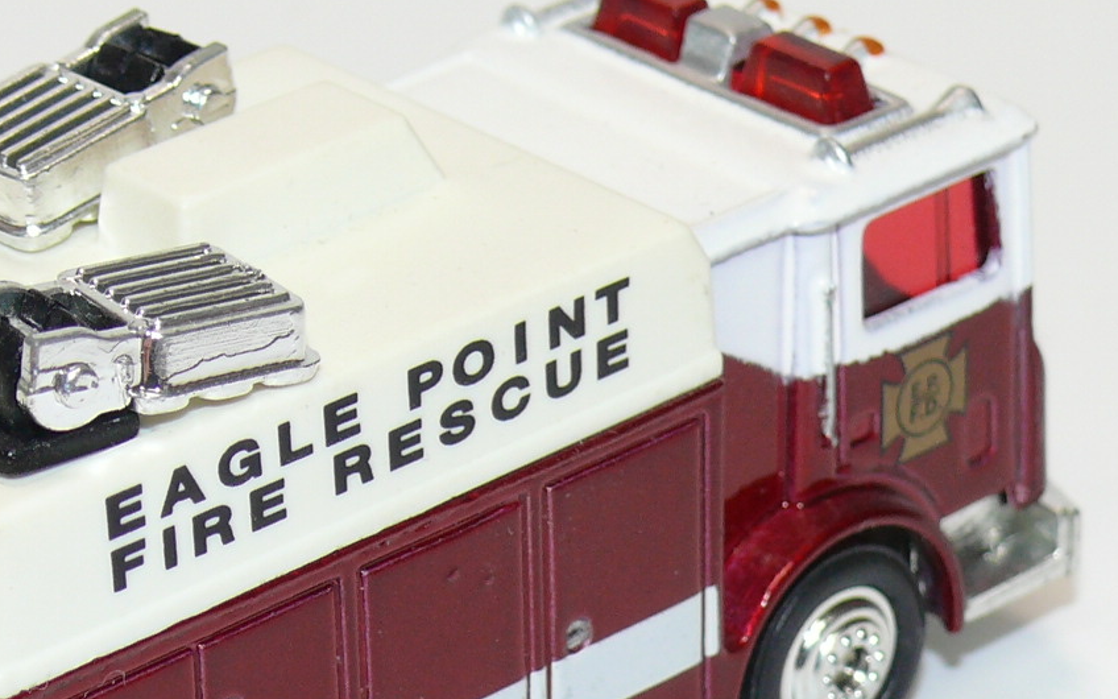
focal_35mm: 178
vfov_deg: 7.4
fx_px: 5424
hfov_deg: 11.7
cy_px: 438
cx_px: 289
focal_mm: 12.5
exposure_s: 1/30
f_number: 4
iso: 100
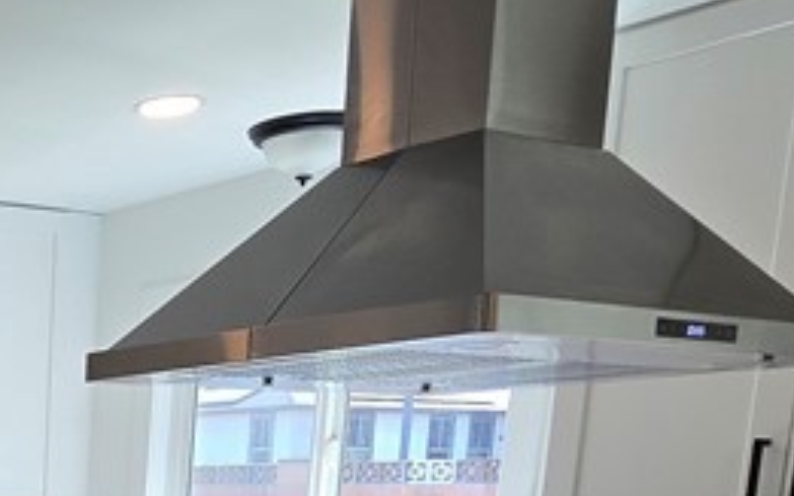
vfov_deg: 20.7
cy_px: 727
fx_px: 1168
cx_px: -329
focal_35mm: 54
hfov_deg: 28.1
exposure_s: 1/135
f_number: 2.2
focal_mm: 2.2
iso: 50
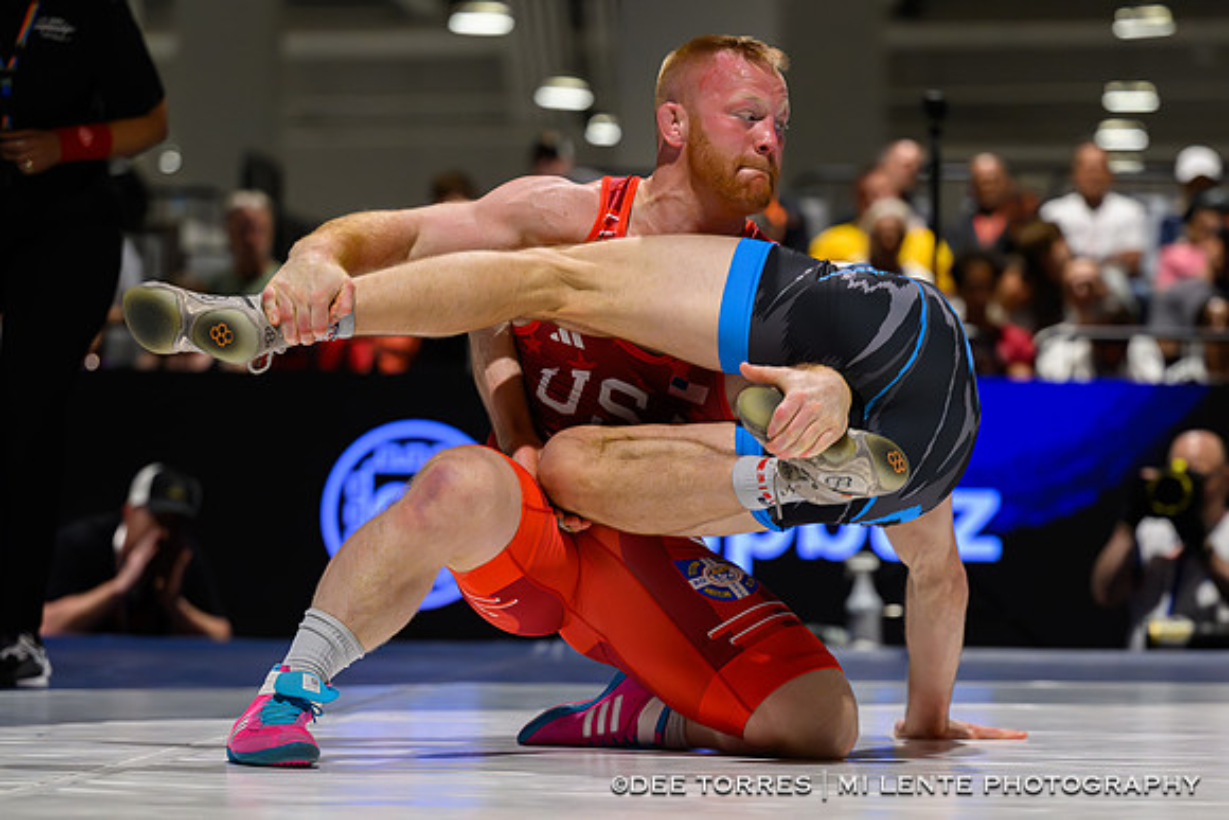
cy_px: 583
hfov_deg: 12.3
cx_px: 718
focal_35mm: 167
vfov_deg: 8.2
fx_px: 5702
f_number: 2.8
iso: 5000
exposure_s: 1/640
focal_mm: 110
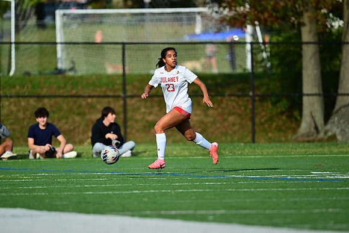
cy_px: 116
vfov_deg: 2.8
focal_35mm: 500
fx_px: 4848
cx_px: 174
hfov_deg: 4.1
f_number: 5.6
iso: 640
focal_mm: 500
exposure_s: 1/2000
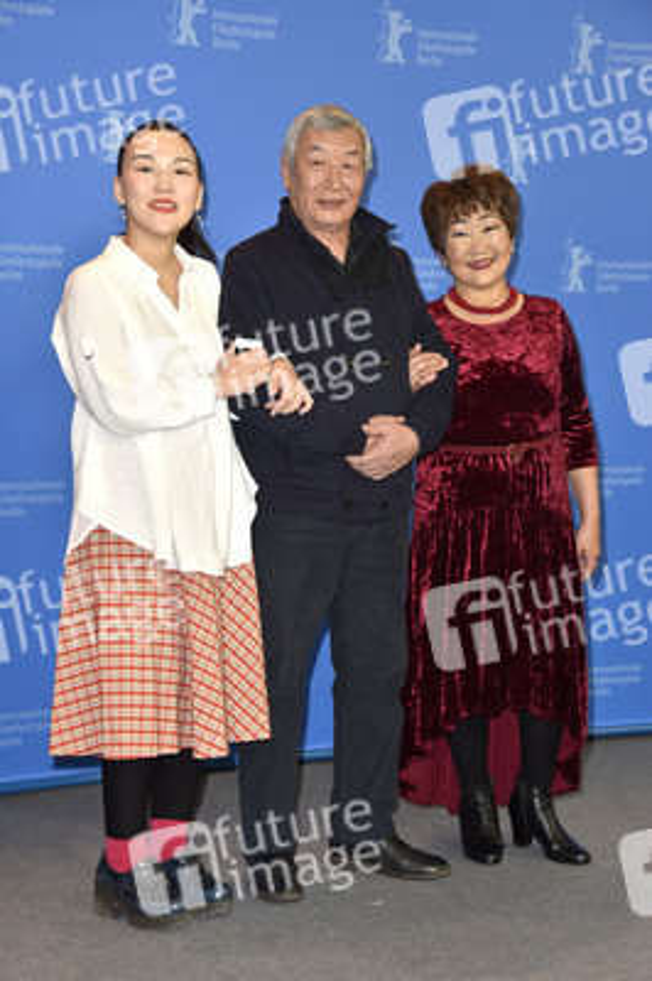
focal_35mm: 68
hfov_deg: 20.0
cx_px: 326
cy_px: 490
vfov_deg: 29.7
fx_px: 1850
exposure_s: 1/160
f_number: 6.3
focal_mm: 68
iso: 640
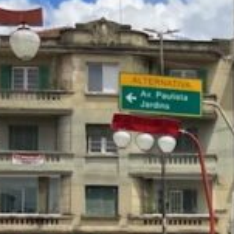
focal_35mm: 168
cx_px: 448
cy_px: 282
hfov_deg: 9.8
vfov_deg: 10.2
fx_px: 1285
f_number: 1.8
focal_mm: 3.99
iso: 20
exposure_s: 1/1600
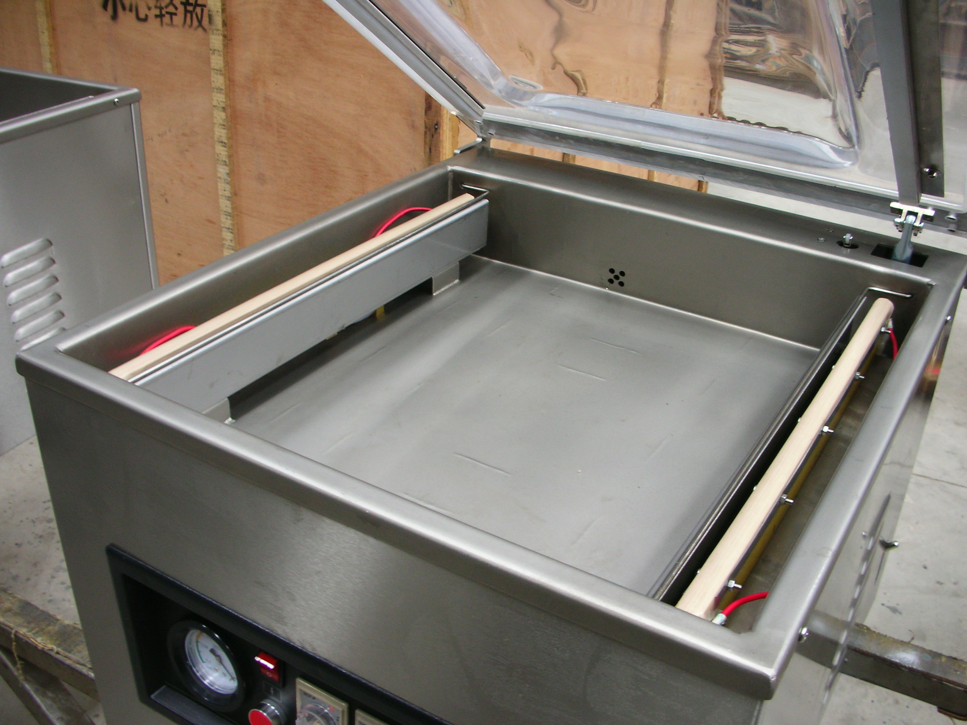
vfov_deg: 40.7
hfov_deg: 52.6
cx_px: 484
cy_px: 362
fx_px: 978
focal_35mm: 35
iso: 50
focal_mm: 5.8
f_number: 3
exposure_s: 1/10.1
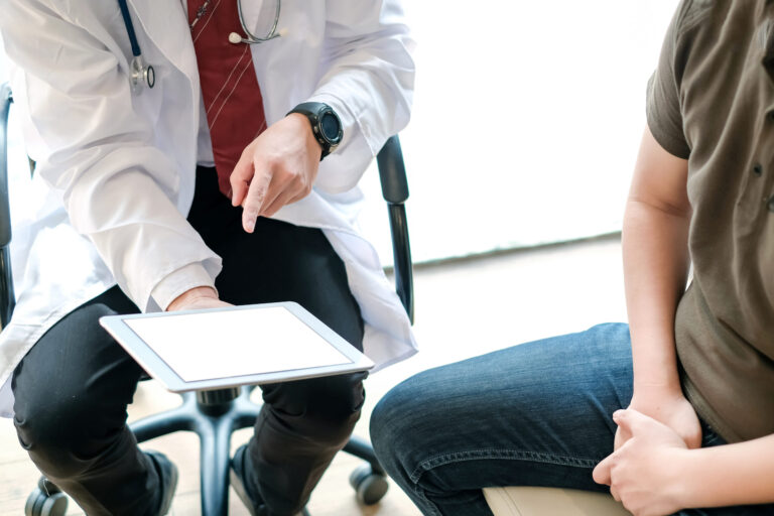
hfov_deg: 37.5
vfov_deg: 25.5
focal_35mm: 53
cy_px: 258
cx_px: 387
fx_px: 1139
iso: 320
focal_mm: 35
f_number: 2
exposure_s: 1/200
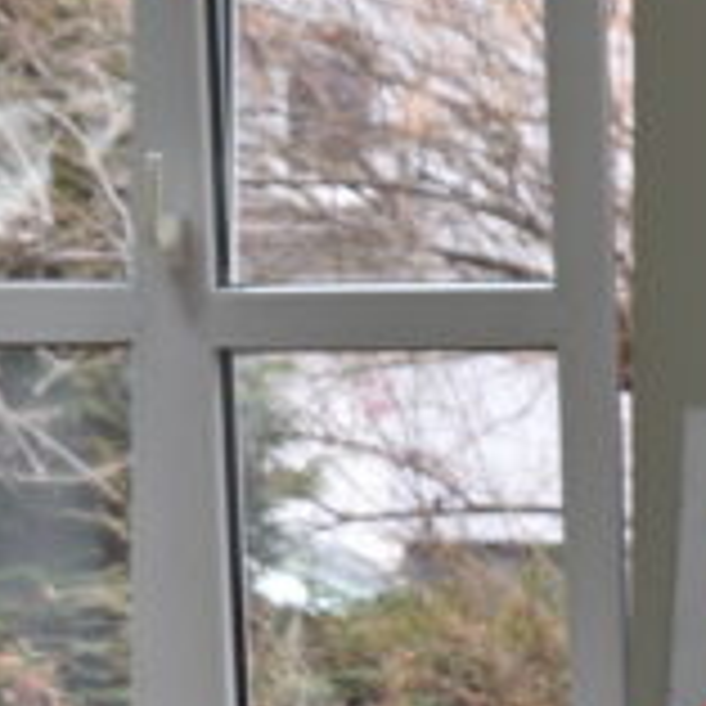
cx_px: 1277
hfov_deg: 8.5
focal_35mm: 199
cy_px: 796
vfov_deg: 8.7
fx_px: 4592
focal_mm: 32
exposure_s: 1/60
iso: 450
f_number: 4
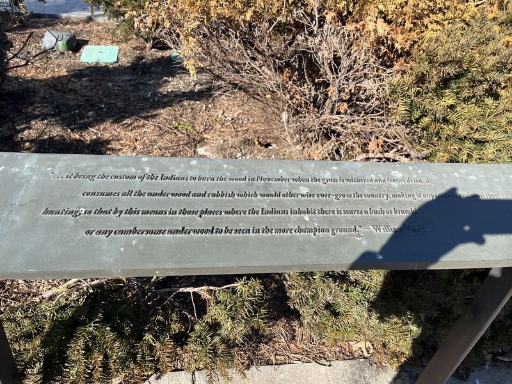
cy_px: 192
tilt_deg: -35.4
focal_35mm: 26
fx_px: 385
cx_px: 256
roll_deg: -7.0
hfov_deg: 67.3
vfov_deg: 53.1
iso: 50
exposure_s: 1/1441
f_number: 1.6
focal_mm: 5.1
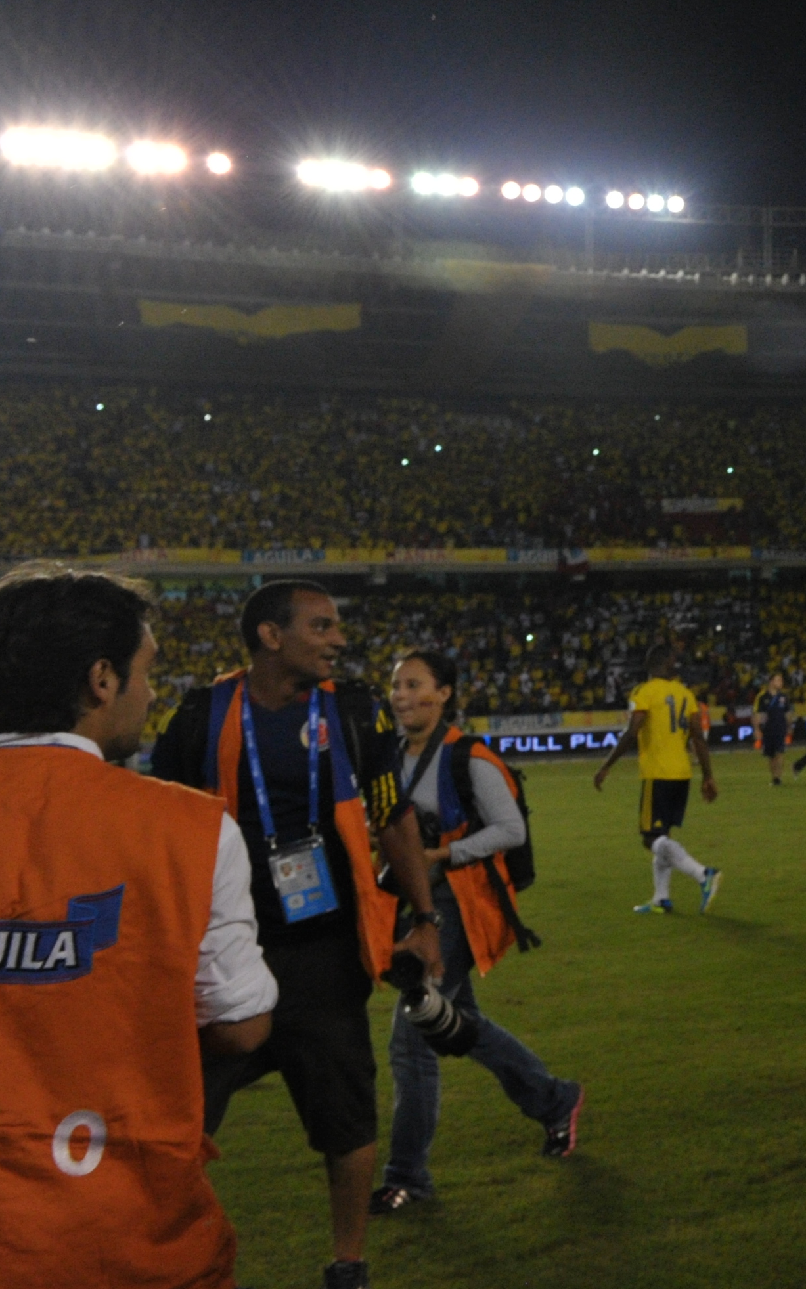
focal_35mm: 53
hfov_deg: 20.5
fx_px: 1863
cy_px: 446
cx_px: 1247
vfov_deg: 37.8
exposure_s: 1/500
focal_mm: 24
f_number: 9
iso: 4000
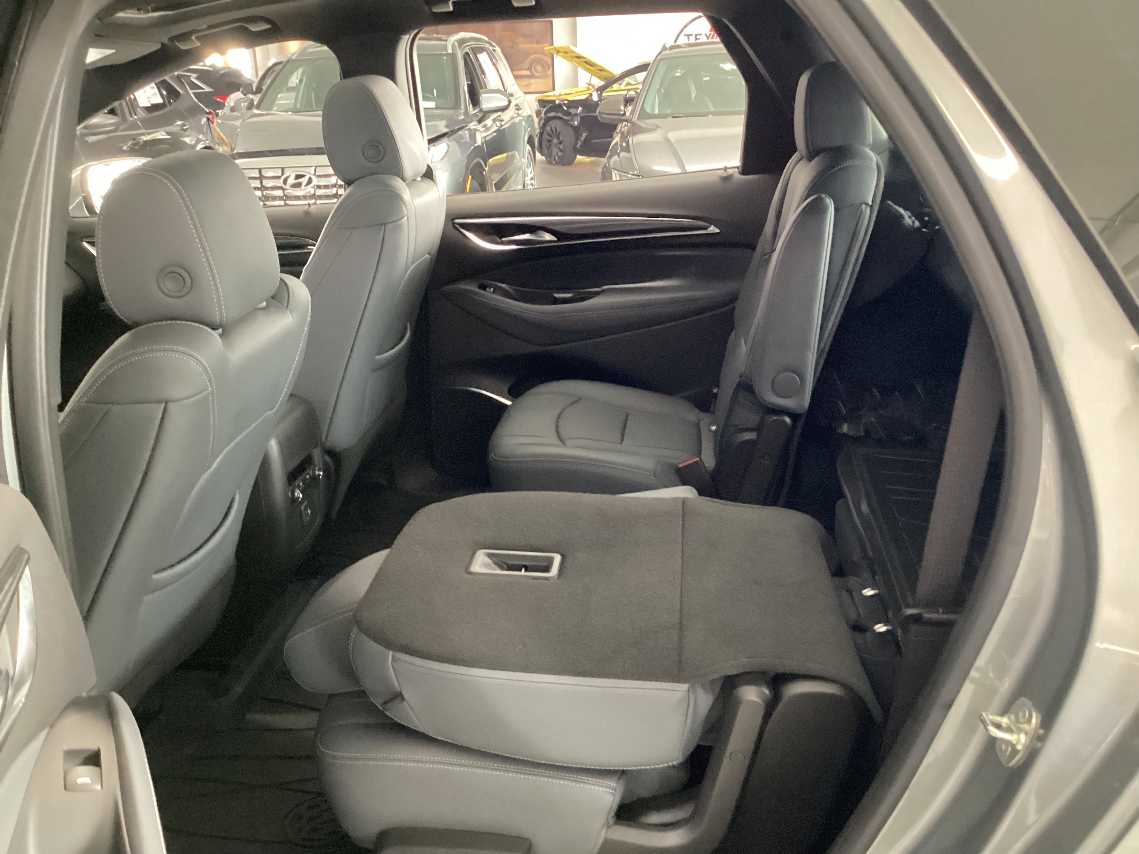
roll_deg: +0.8
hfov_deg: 58.4
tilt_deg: -21.1
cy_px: 427
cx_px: 570
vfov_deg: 45.4
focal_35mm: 31
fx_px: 1020
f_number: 2.4
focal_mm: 3.3
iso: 640
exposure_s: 1/30
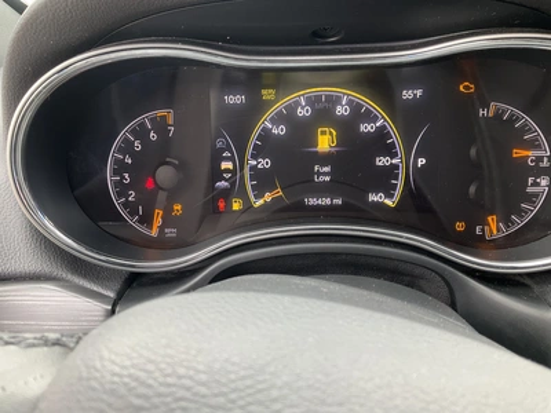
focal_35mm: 29
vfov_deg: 48.2
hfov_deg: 61.7
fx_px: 462
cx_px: 276
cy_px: 206
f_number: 1.8
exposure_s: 1/60
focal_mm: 3
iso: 100
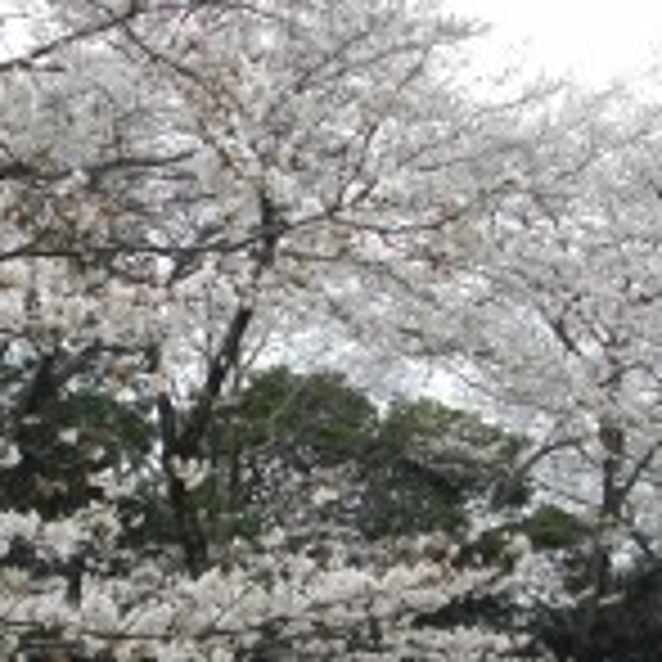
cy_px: 417
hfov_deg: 18.1
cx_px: 356
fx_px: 2077
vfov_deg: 18.1
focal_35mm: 96
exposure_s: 1/250
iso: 100
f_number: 2.9
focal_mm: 5.7
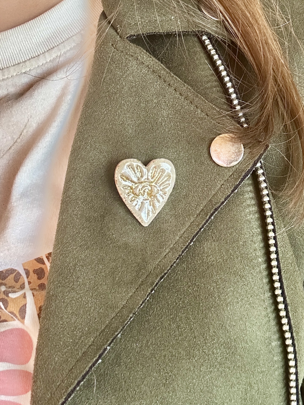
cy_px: 202
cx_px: 152
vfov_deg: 60.0
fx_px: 351
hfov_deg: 46.8
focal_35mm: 30
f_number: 1.9
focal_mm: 2.69
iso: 160
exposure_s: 1/50
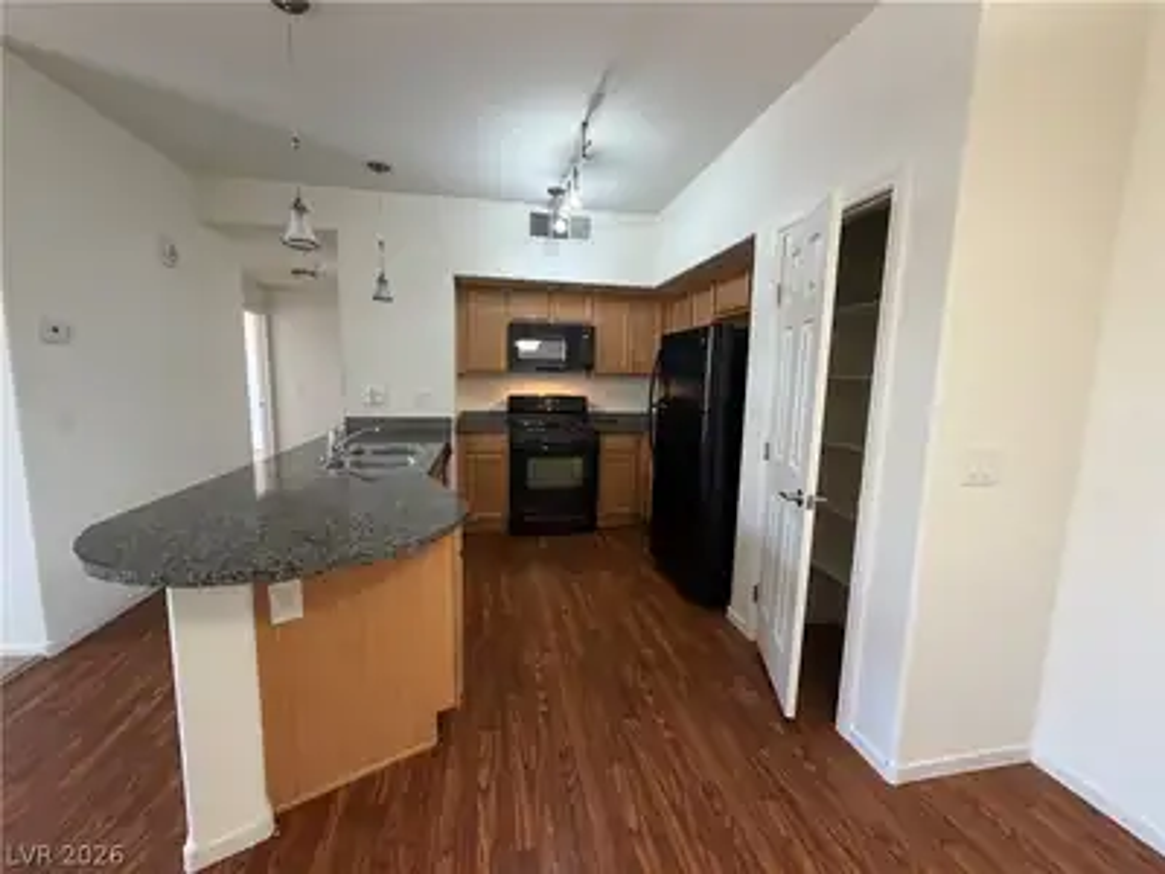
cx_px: 582
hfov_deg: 102.1
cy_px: 437
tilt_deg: -6.9
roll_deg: -1.0
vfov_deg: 85.7
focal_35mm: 14
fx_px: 471
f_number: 2.2
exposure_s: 1/60
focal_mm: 2.22
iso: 400
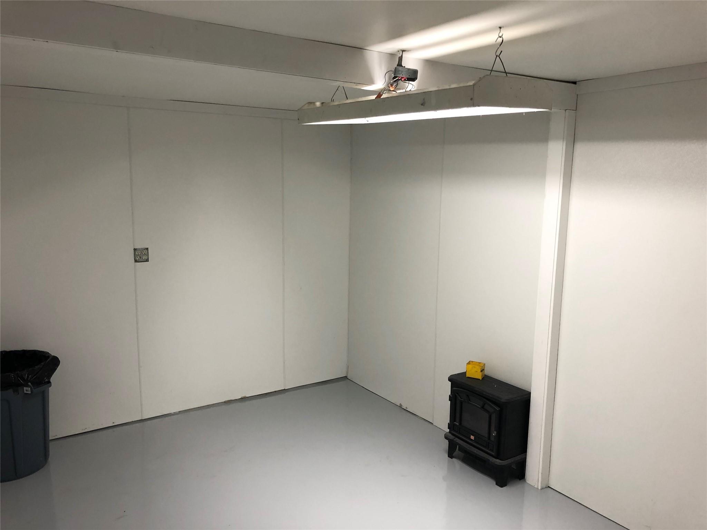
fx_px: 572
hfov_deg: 63.4
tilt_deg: -7.8
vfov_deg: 49.7
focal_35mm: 28
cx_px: 354
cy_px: 265
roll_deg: +0.4
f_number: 1.8
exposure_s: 1/30
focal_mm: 4
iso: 25
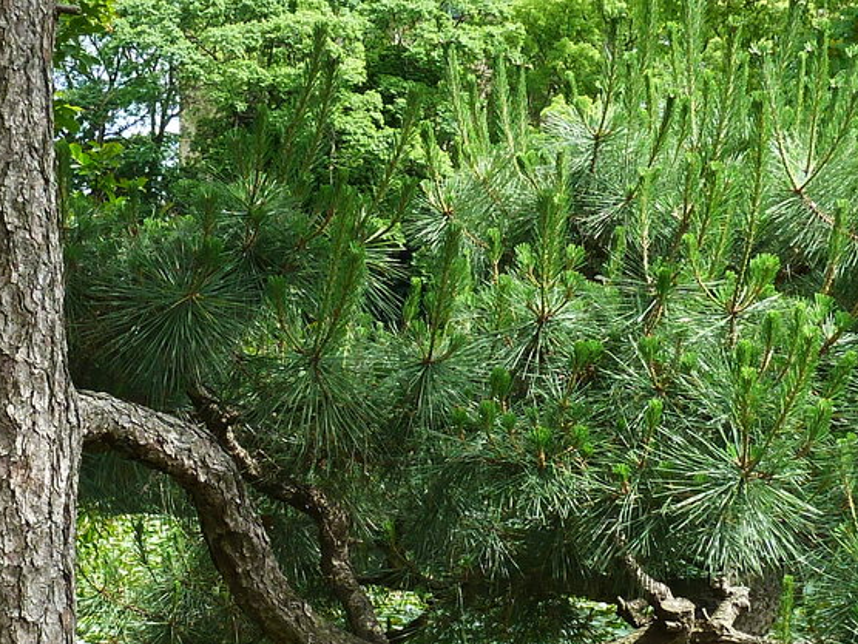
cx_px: 267
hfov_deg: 26.8
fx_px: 1785
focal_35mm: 72
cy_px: 531
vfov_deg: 20.2
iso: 80
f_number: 4
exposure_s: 1/125
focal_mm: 4.1
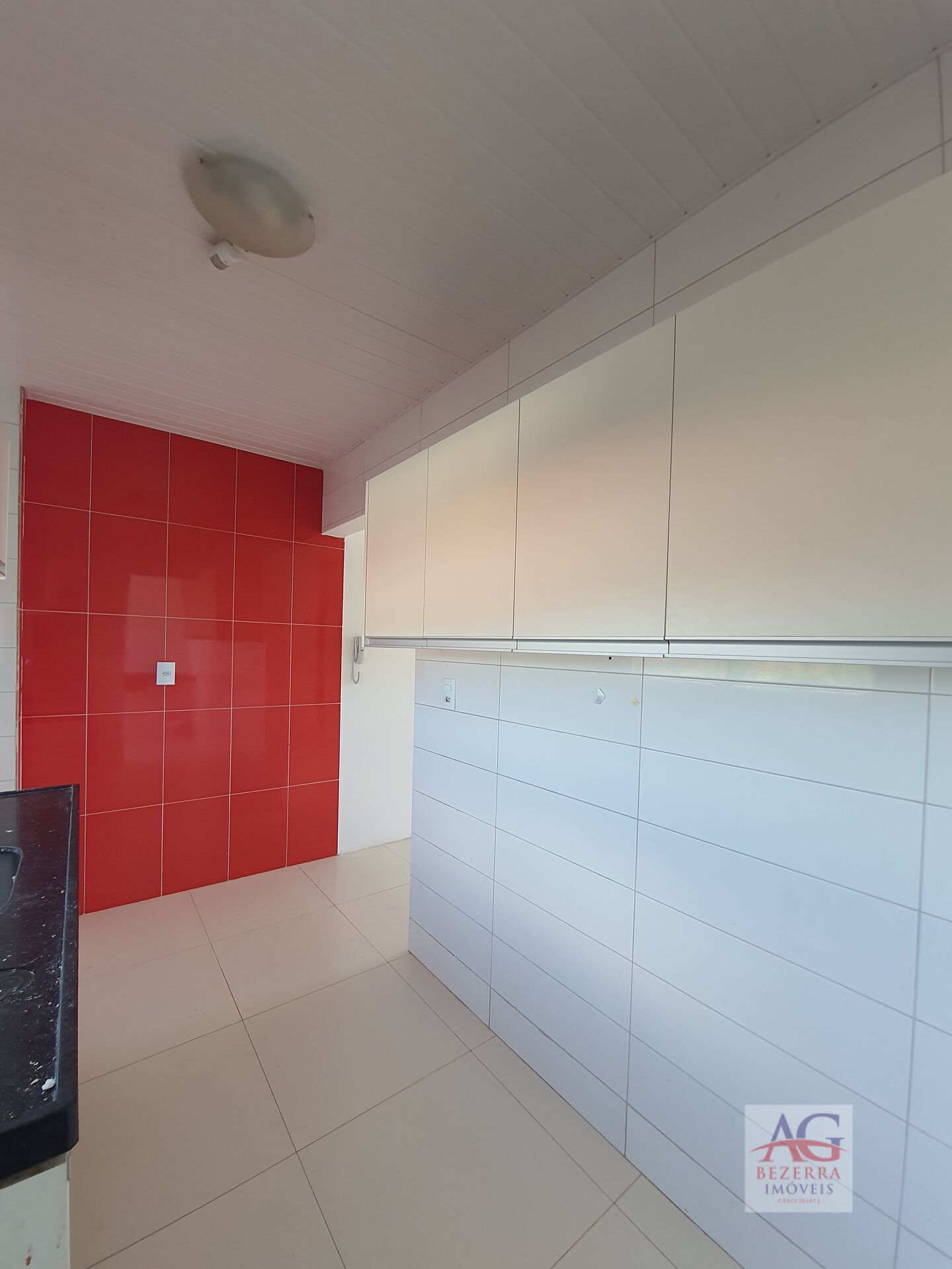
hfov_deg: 89.9
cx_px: 476
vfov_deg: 106.2
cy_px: 634
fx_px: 477
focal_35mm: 13
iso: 80
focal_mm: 1.74
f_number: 2.2
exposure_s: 1/60
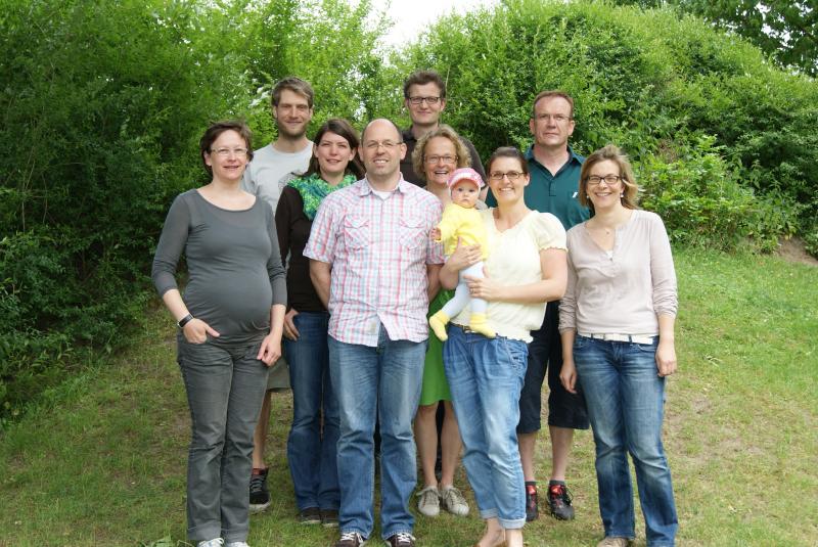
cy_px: 274
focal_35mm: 52
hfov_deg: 37.8
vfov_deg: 25.8
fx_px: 1194
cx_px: 409
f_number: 6.3
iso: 100
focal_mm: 35
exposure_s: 1/160
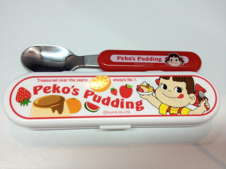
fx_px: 229
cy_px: 84
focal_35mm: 35
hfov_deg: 52.6
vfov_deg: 40.7
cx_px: 113
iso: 80
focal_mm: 4.28
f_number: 2.4
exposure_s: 1/24
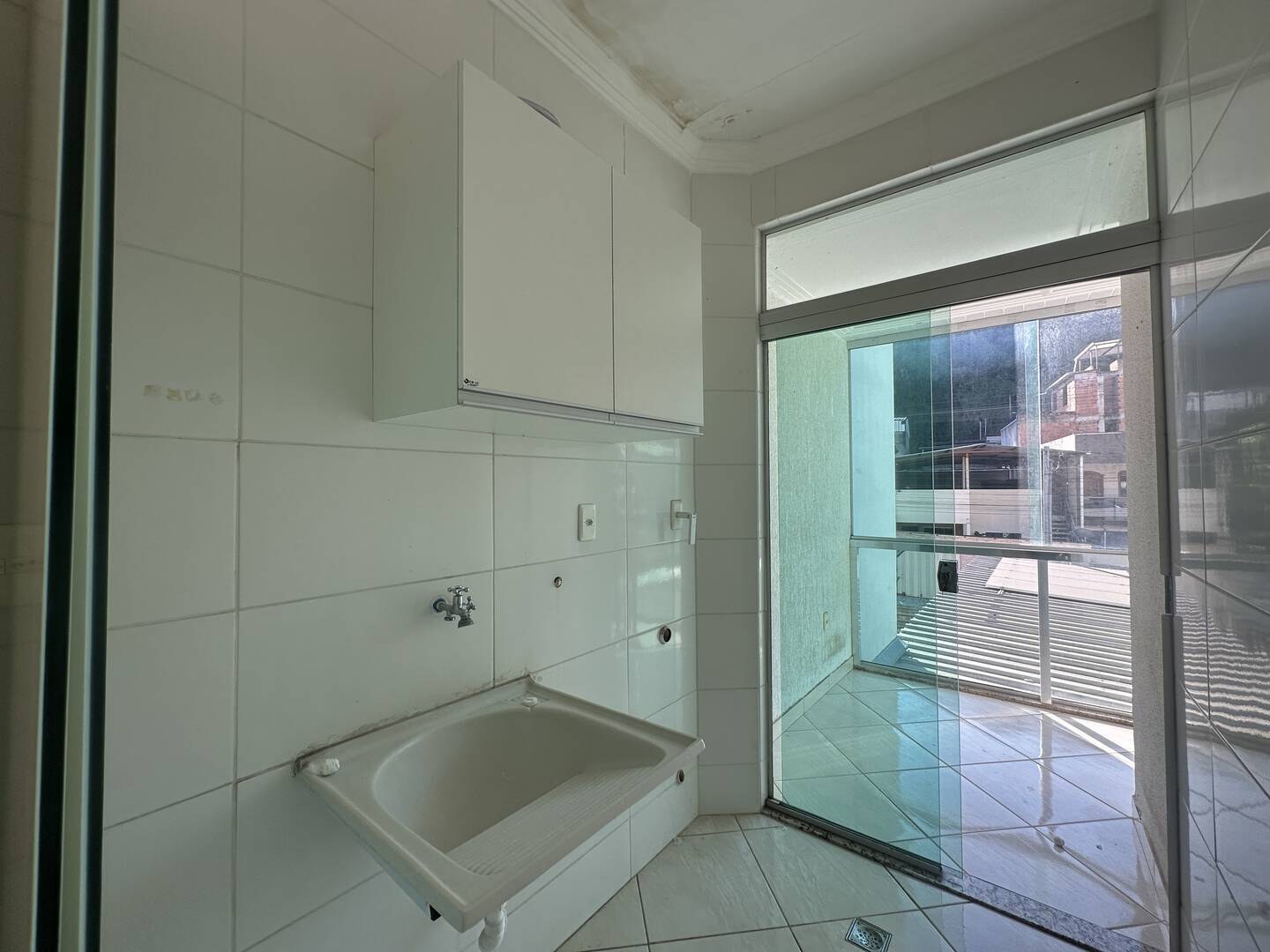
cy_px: 476
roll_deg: -0.1
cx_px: 635
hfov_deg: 102.1
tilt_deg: +1.2
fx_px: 514
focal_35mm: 14
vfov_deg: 85.7
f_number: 2.2
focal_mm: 2.22
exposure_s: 1/160
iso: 40
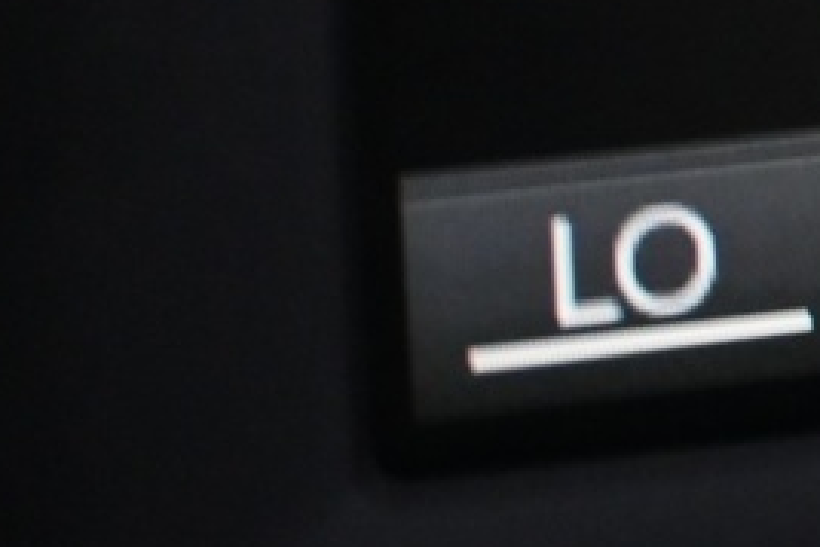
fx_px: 5788
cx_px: 1631
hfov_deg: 7.8
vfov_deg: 5.3
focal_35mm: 254
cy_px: -449
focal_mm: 28
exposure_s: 1/8
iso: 1600
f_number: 4.5
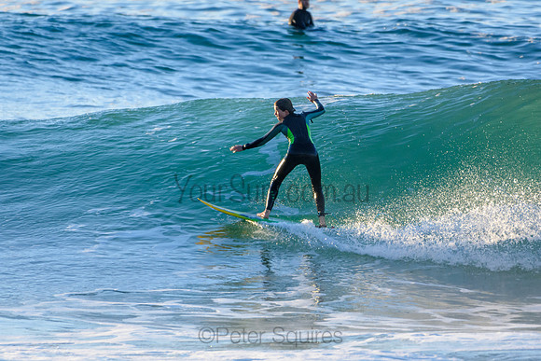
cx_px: 270
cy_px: 180
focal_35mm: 750
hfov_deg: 2.7
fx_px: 11273
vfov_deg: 1.8
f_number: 5.6
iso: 800
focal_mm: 500
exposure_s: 1/1600
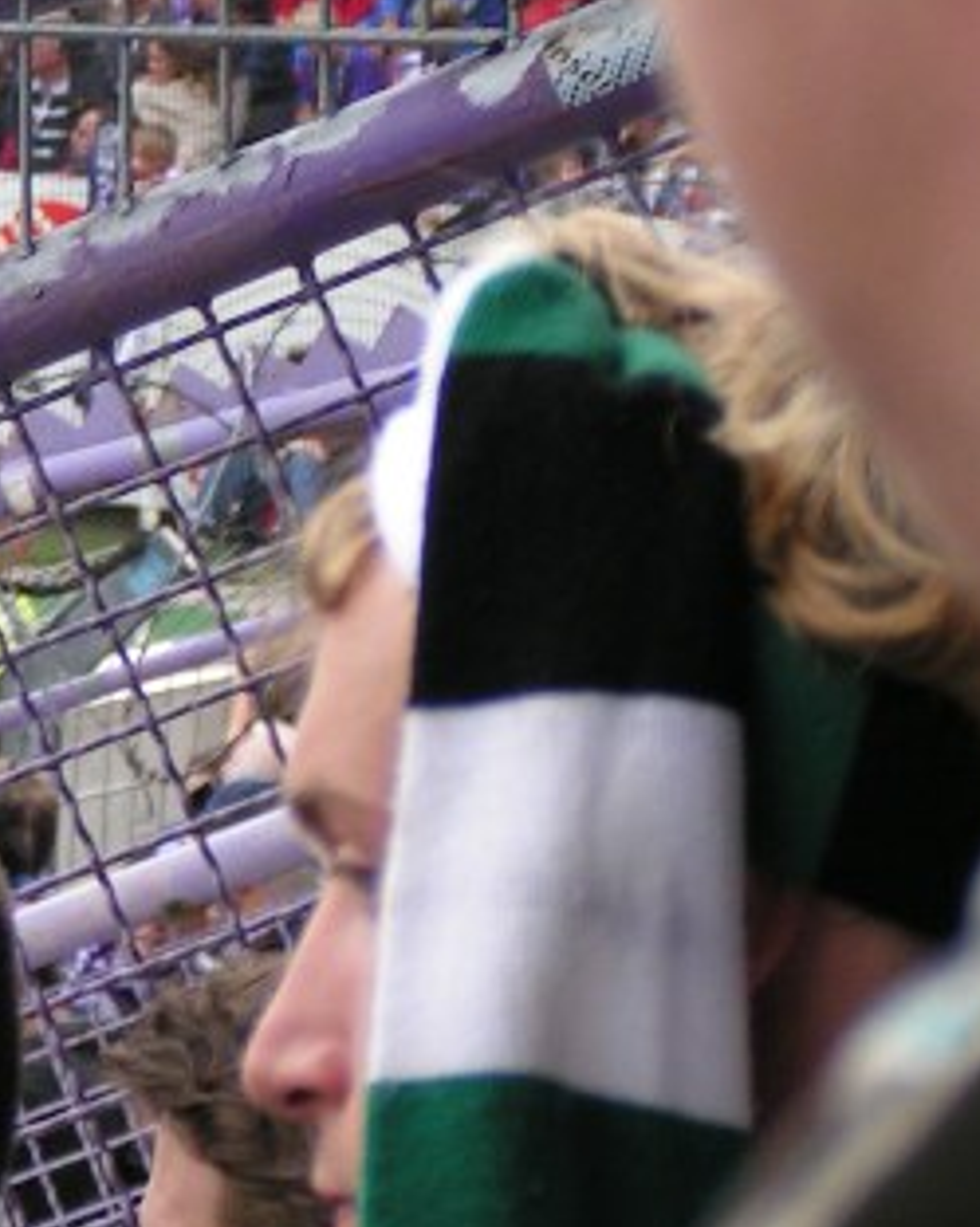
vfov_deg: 5.9
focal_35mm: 328
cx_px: 260
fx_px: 11909
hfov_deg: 4.7
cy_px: 621
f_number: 3.5
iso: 50
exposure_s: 1/160
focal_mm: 20
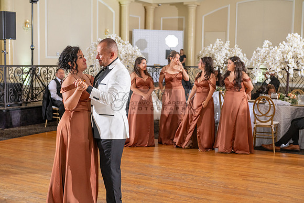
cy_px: 102
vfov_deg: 24.6
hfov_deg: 36.2
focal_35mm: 55
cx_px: 152
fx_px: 465
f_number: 4
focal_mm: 55
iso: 800
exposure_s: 1/160
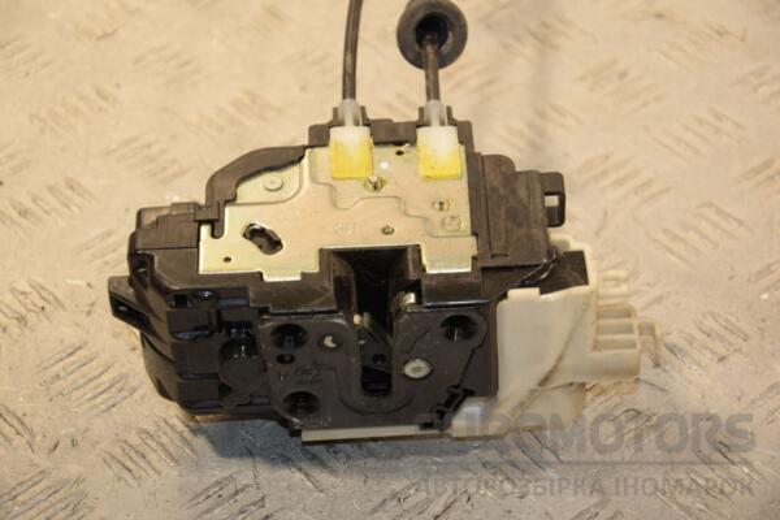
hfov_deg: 19.5
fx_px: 2275
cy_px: 260
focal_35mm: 105
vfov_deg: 13.0
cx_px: 390
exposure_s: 1/160
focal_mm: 70
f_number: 5.3
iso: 800
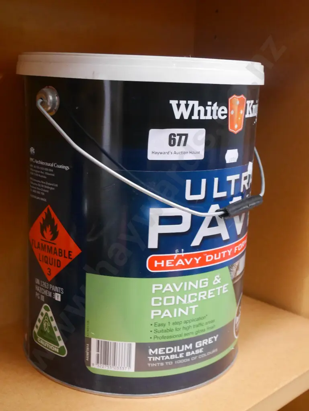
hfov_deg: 30.3
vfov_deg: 39.6
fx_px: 571
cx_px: 154
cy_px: 206
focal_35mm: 48
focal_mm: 24
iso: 3200
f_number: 5
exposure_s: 1/10
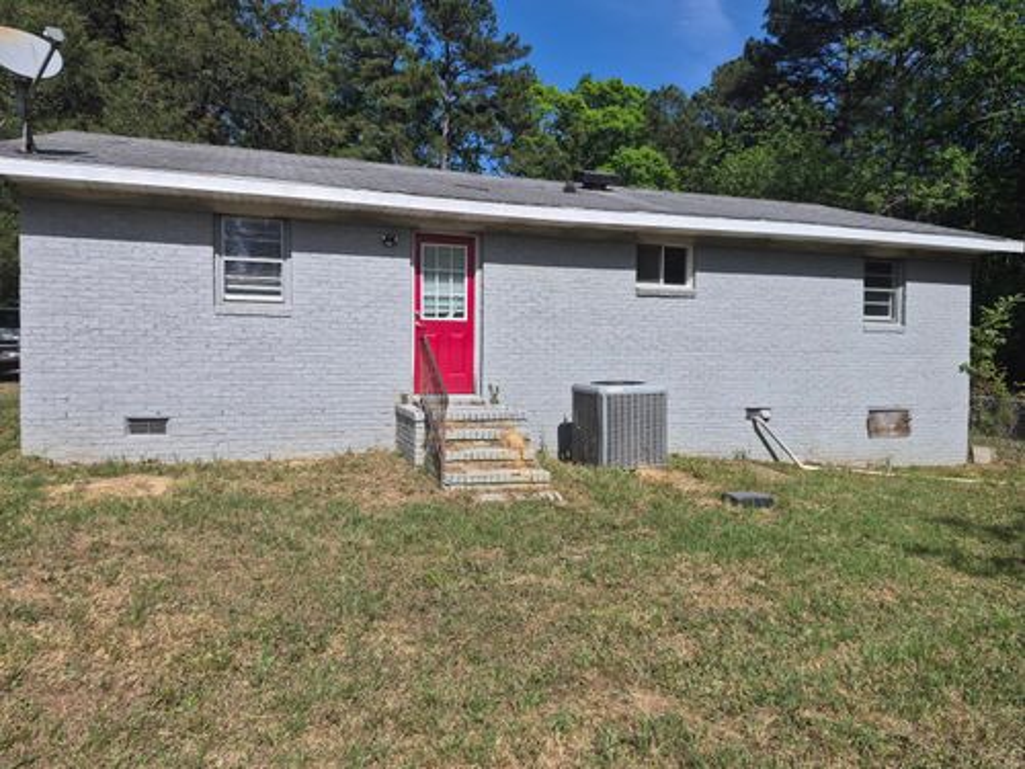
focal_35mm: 23
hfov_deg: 73.9
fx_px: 681
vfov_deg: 58.9
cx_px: 512
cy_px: 384
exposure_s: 1/7552
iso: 80
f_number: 1.8
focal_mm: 5.4
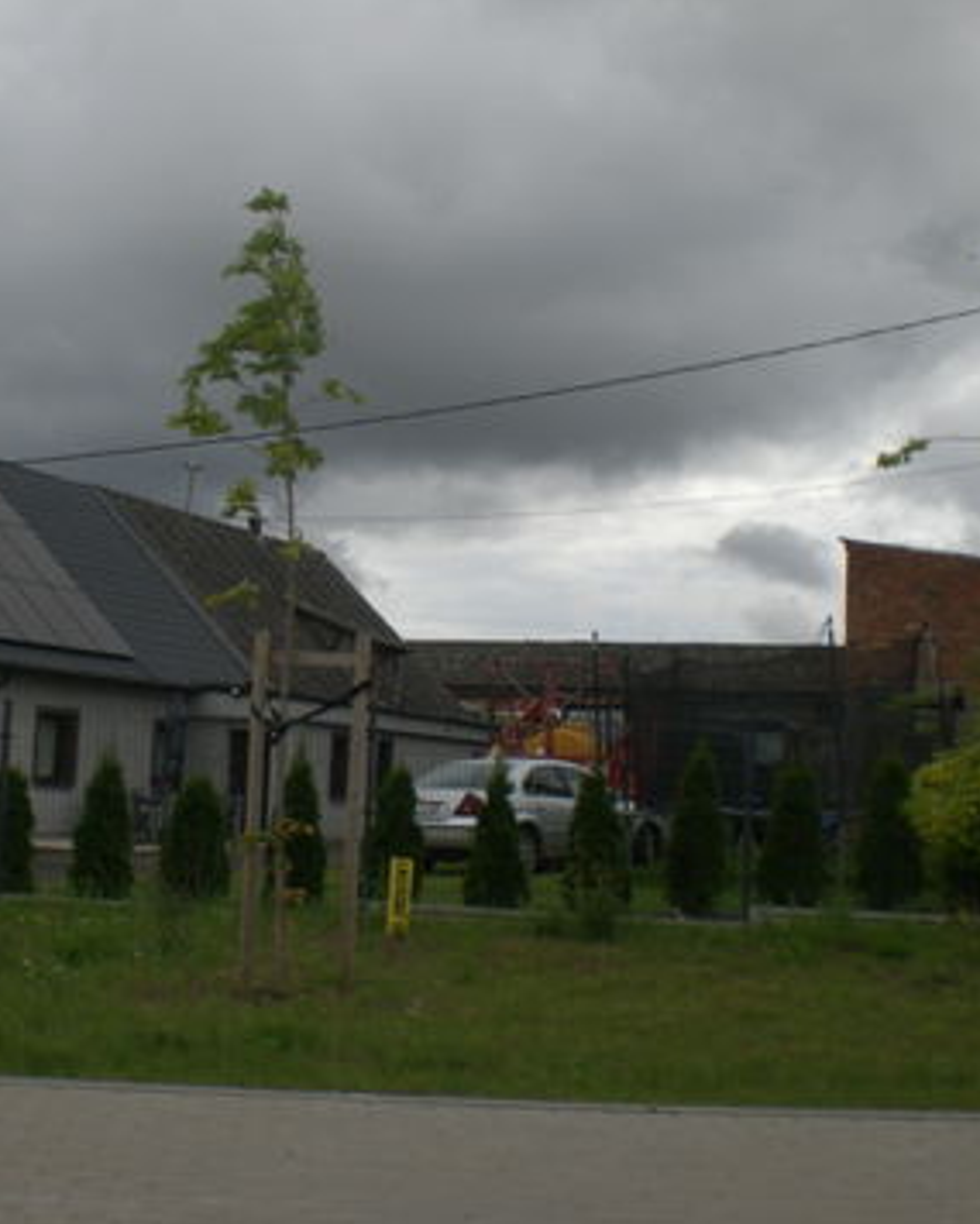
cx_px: 354
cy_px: 609
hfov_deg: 30.1
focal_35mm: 50
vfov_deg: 37.3
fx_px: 1812
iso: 50
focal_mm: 6.3
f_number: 4.4
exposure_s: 1/640
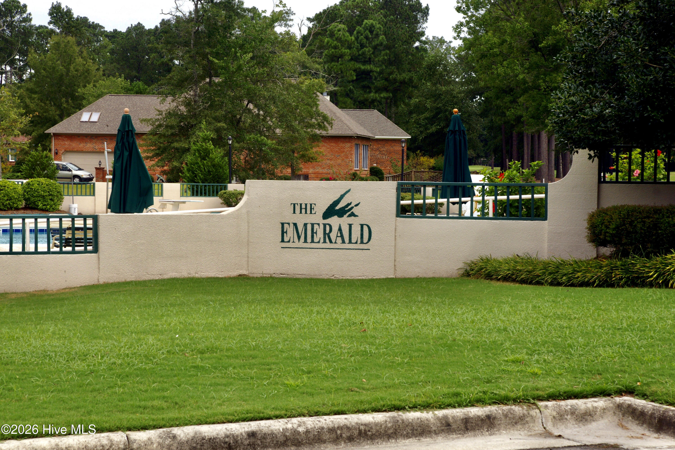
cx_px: 338
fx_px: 1406
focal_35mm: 75
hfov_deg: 27.0
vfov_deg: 18.2
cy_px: 225
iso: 200
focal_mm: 50
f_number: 13
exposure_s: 1/125
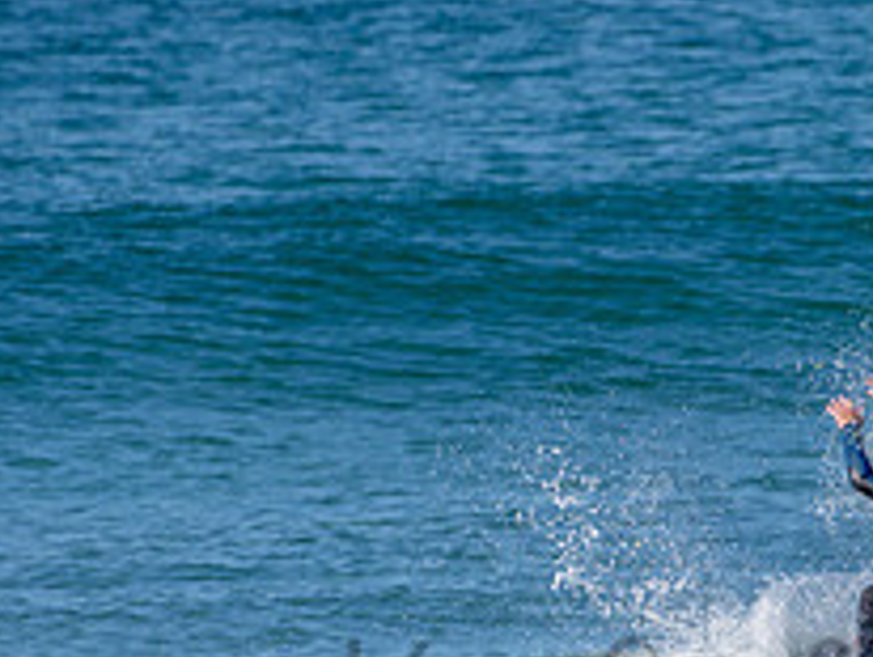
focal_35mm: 1353
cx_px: 784
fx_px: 34162
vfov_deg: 1.1
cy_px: 668
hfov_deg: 1.5
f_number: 5.6
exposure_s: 1/2000
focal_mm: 500
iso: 140
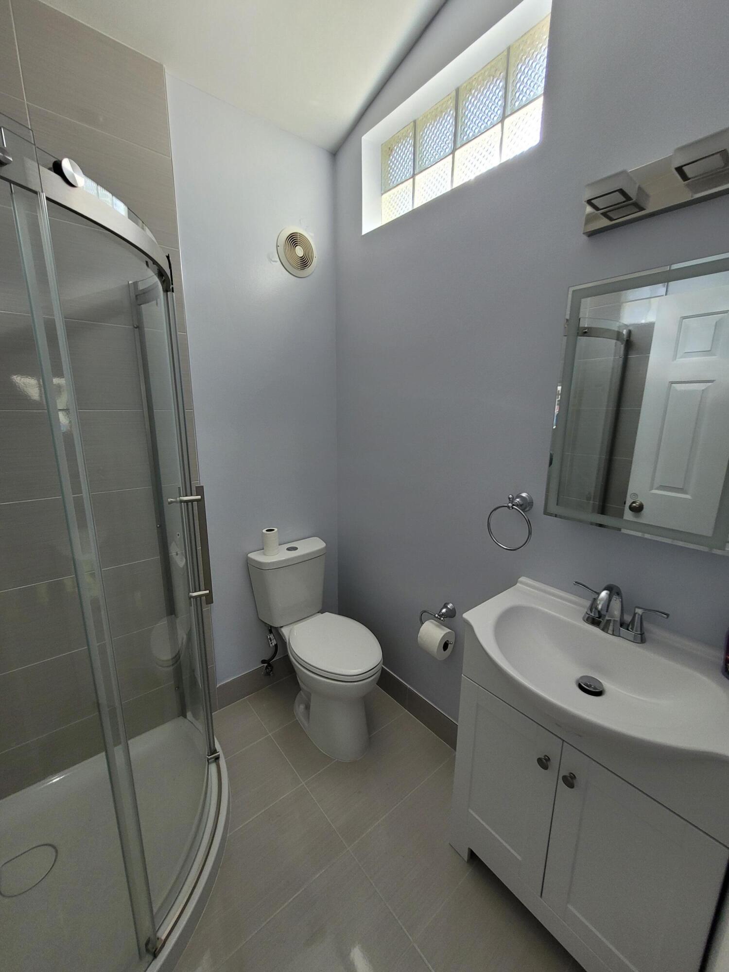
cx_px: 364
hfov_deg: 89.9
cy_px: 486
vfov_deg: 106.2
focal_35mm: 13
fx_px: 365
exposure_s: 1/60
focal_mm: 1.74
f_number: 2.2
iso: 100
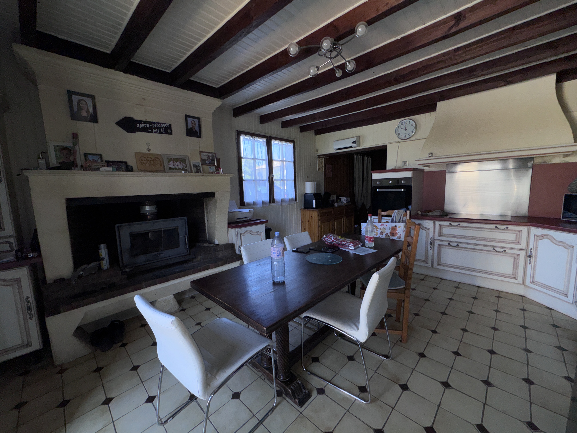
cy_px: 216
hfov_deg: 102.1
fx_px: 233
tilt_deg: -7.1
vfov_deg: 85.7
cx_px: 288
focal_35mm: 14
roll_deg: +0.4
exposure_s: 1/122
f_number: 2.2
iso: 32
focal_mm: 2.22
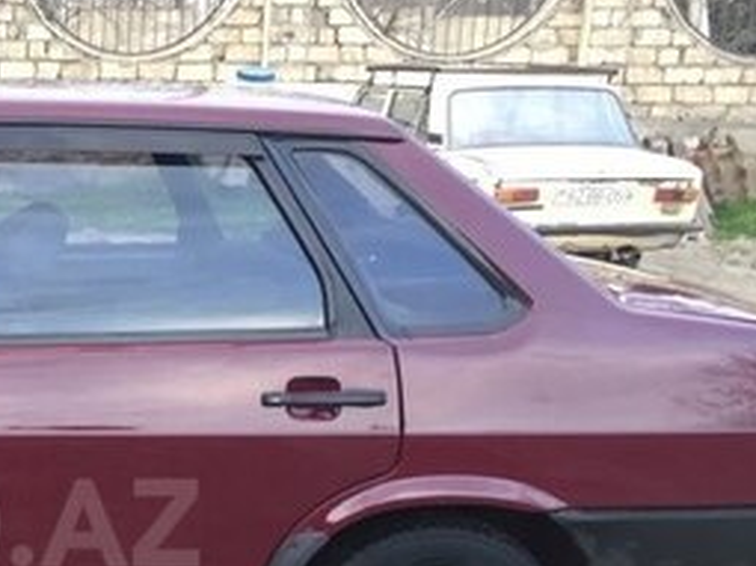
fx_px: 1637
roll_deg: +0.0
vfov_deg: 19.2
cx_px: -104
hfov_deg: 24.1
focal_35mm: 75
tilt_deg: -15.9
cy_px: 523
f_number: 2.2
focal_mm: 4.15
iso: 50
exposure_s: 1/33
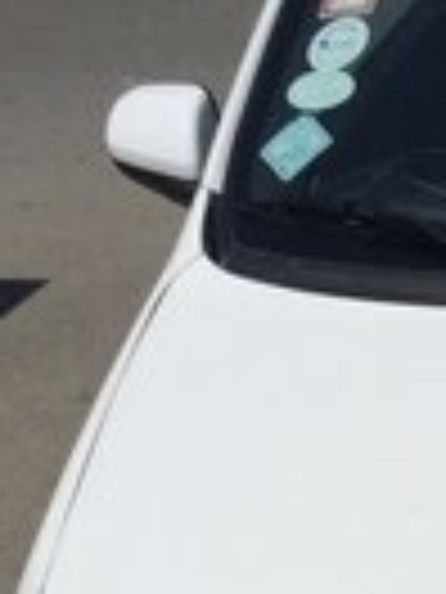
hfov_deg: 12.9
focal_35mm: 109
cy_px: 824
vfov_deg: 16.8
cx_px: 671
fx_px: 1873
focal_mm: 4.15
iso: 32
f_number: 2.2
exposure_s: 1/7937
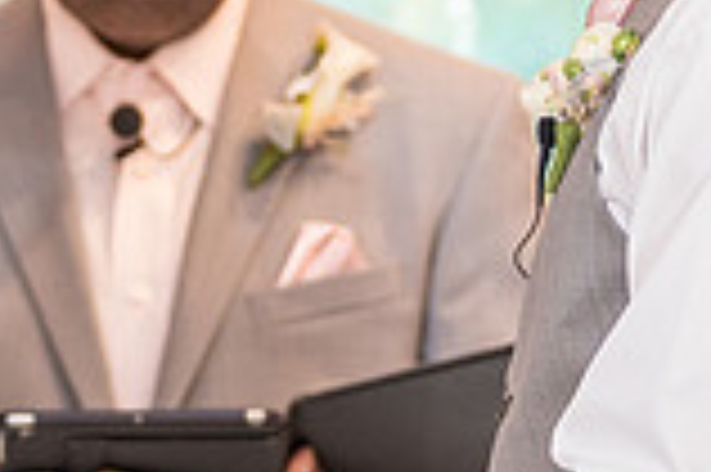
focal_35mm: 637
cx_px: 140
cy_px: 22
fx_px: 12568
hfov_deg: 3.2
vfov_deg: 2.2
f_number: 2.8
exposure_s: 1/100
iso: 800
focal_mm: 111
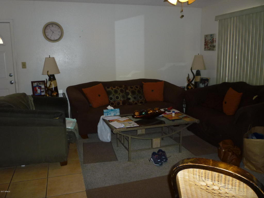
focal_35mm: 29
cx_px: 132
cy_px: 99
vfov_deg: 48.2
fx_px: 221
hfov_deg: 61.7
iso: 160
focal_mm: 5.2
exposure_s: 1/60
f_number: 3.3
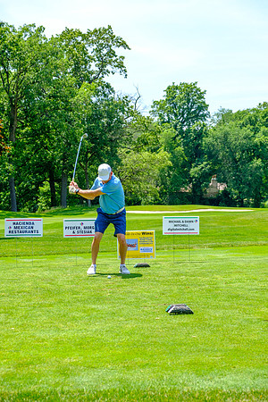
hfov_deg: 21.2
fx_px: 715
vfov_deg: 31.4
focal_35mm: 64
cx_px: 134
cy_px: 201
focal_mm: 42.5
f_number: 5
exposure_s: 1/500
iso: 200
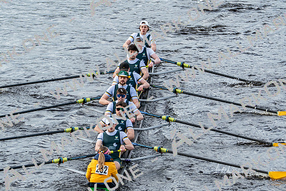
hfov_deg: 4.6
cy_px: 102
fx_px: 3527
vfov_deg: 3.1
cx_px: 121
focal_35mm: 444
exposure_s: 1/1250
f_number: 6.3
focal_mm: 379
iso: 640
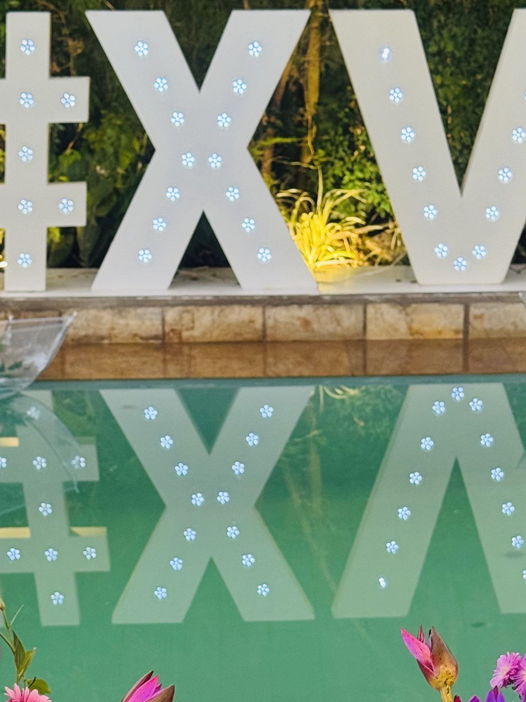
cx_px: 297
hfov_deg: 13.6
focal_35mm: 109
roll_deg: +0.8
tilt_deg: -20.7
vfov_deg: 17.7
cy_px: 657
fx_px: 2208
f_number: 1.78
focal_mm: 6.76
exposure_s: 1/60
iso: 80
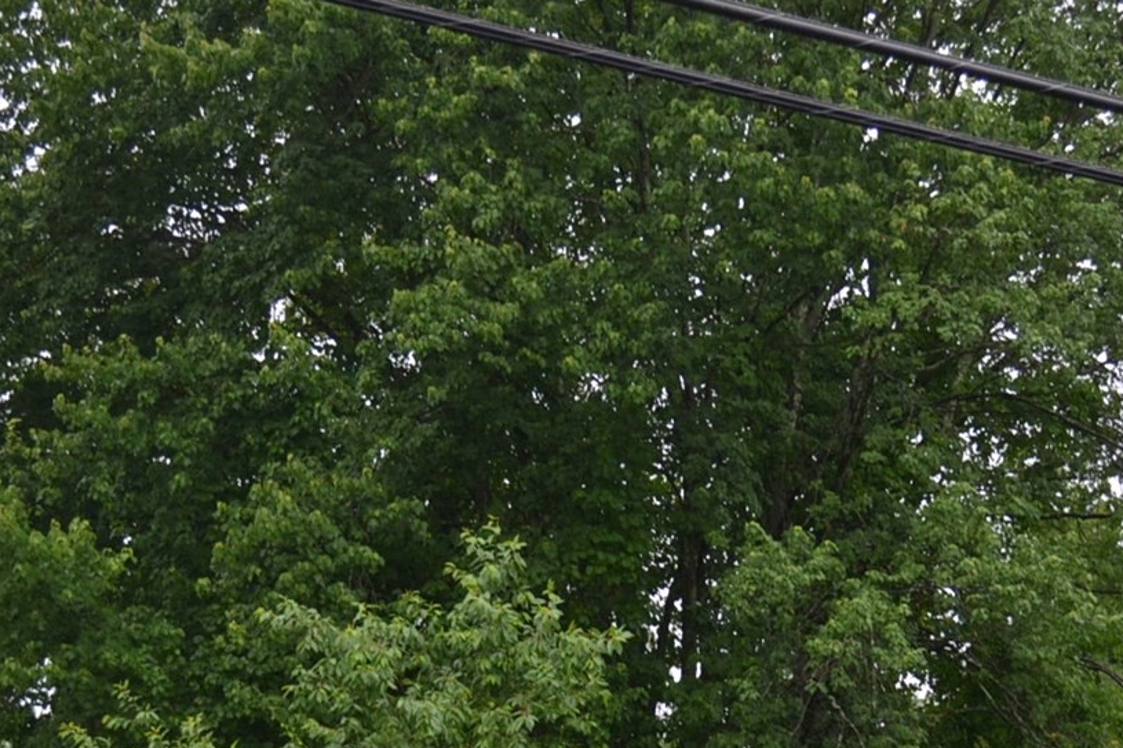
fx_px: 3056
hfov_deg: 20.8
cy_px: 911
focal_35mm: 98
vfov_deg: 13.5
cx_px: 674
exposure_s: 1/125
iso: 180
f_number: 4.2
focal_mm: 26
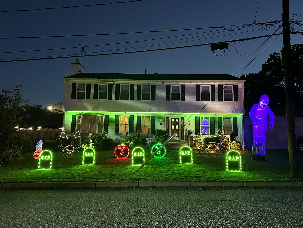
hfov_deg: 71.6
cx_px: 152
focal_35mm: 24
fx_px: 210
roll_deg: -1.2
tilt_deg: +6.9
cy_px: 114
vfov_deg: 56.8
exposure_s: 1/28
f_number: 1.78
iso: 1250
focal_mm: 6.86
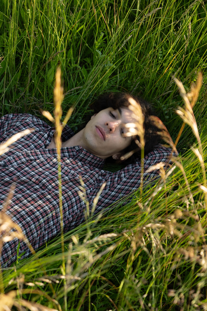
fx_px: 518
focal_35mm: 60
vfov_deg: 33.4
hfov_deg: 22.6
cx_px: 104
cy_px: 156
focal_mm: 60
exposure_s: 1/80
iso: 640
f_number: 5.6
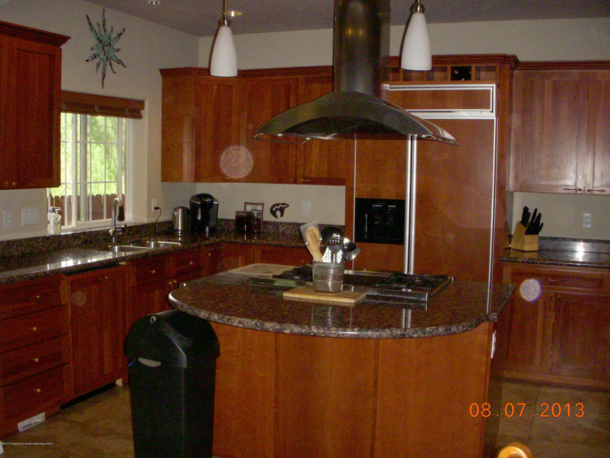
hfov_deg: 49.0
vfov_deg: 37.7
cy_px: 229
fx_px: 670
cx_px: 305
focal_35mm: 38
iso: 800
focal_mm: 6.3
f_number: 3.3
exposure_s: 1/250
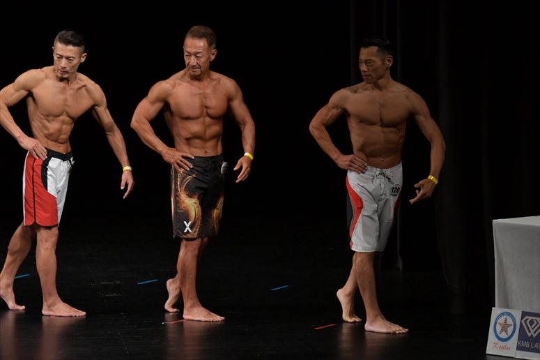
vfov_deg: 5.1
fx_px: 4048
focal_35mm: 270
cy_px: 180
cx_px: 270
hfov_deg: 7.6
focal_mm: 180
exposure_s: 1/400
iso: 3200
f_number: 5.6
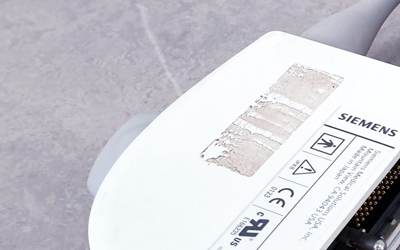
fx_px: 796
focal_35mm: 73
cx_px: 520
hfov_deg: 24.6
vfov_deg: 17.8
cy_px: 168
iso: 400
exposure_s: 1/50
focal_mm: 4.3
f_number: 2.4
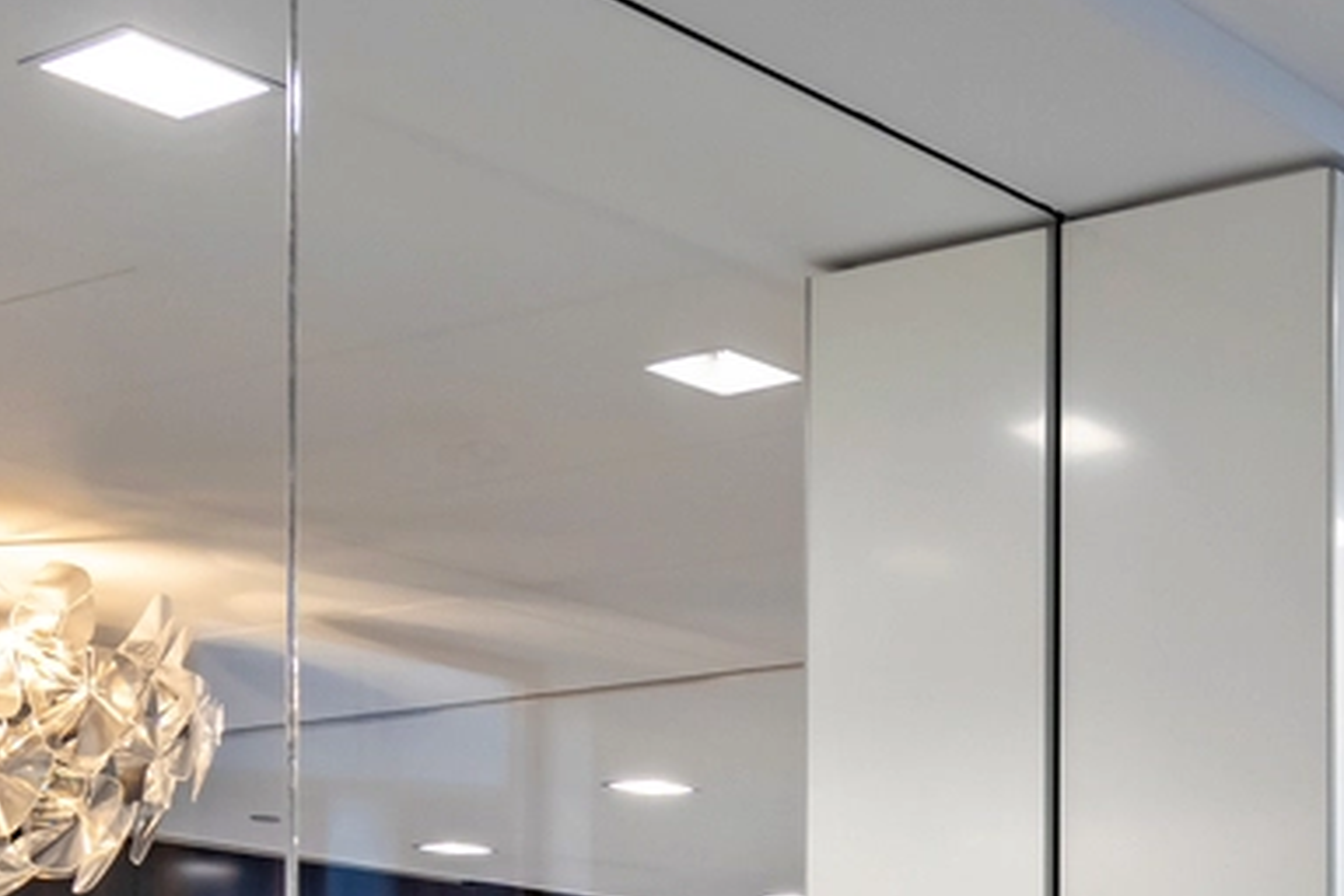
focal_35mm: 76
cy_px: 1228
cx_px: 1582
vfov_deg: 16.7
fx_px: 2837
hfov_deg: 24.3
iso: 400
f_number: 9
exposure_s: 1/40
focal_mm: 14
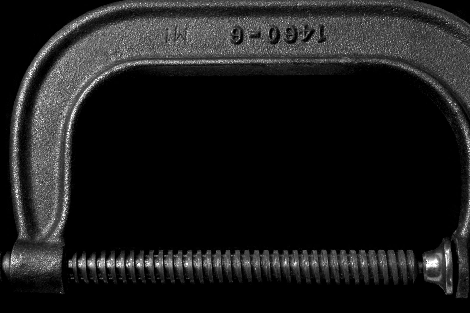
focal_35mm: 83
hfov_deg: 24.5
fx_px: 1083
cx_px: 249
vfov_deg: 16.4
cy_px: 151
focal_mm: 34
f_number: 4.5
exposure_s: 1/10
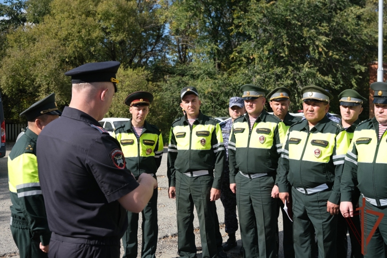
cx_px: 194
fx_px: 419
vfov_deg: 34.2
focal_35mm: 39
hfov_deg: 49.6
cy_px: 129
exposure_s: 1/640
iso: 160
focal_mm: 26
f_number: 5
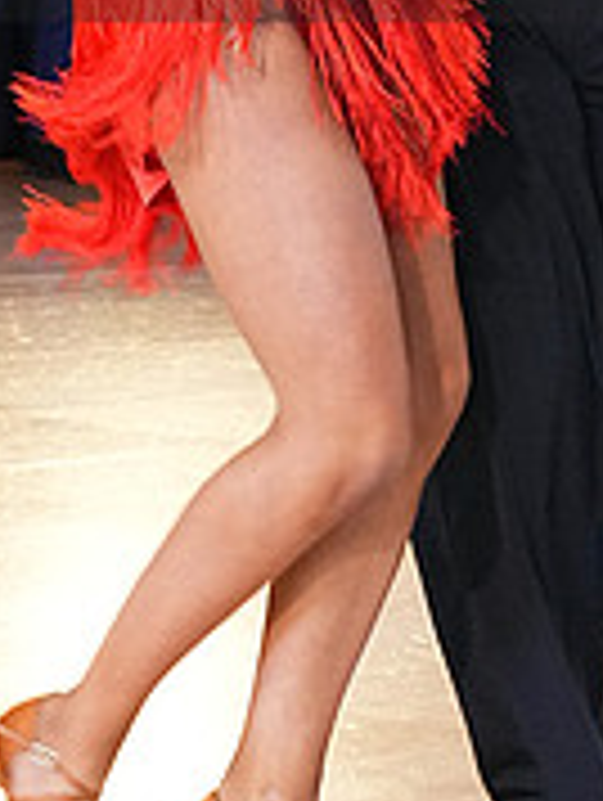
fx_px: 5213
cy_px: -126
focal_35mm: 225
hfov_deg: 6.6
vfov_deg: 8.7
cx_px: 448
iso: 5000
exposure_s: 1/200
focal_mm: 48
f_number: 6.3
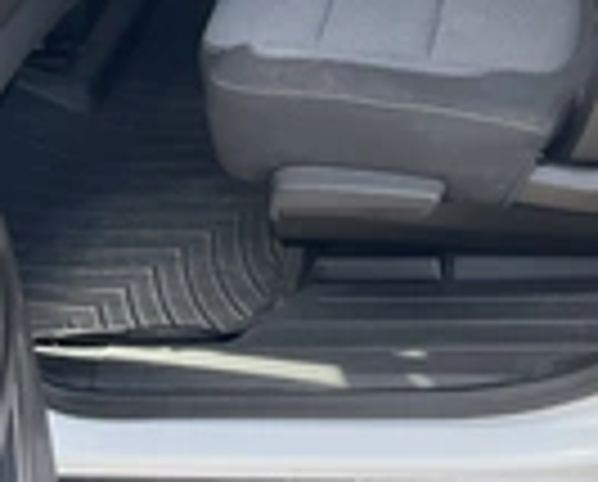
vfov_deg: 17.5
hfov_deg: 22.4
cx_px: 391
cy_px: -59
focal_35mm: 85
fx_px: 1508
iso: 25
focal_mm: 3
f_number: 1.8
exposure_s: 1/248
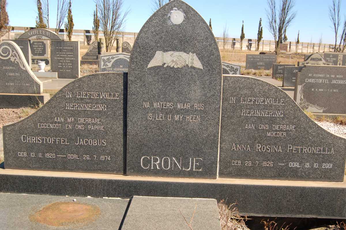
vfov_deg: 34.1
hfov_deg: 49.6
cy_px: 115
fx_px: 374
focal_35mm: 39
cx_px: 173
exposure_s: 1/250
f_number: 6.3
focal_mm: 26
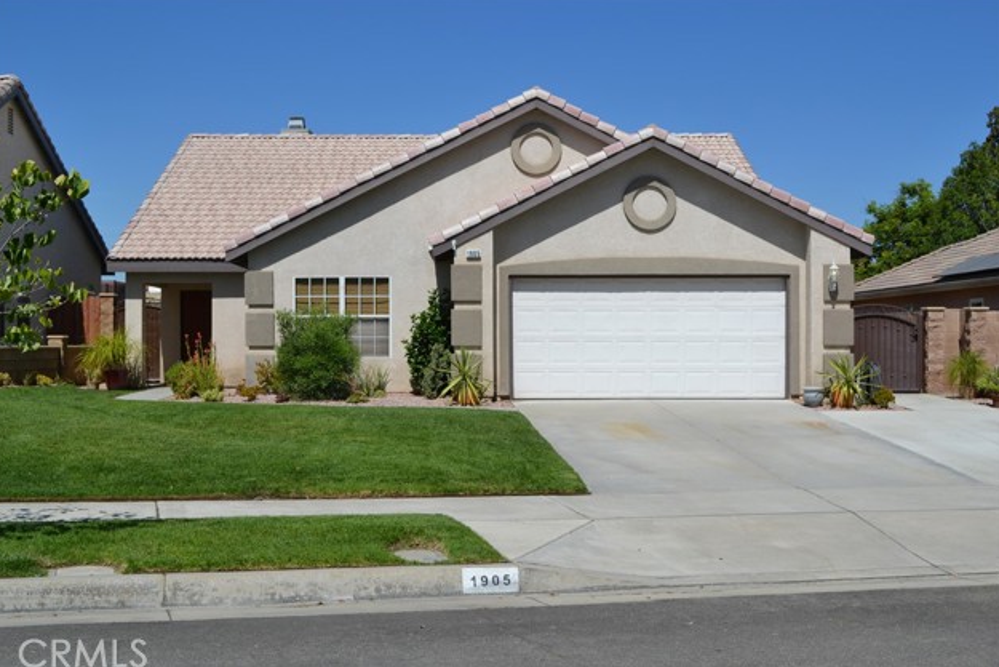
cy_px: 335
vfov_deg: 30.2
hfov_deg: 44.0
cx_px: 497
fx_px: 1235
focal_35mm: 45
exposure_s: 1/320
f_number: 9
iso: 100
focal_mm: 29
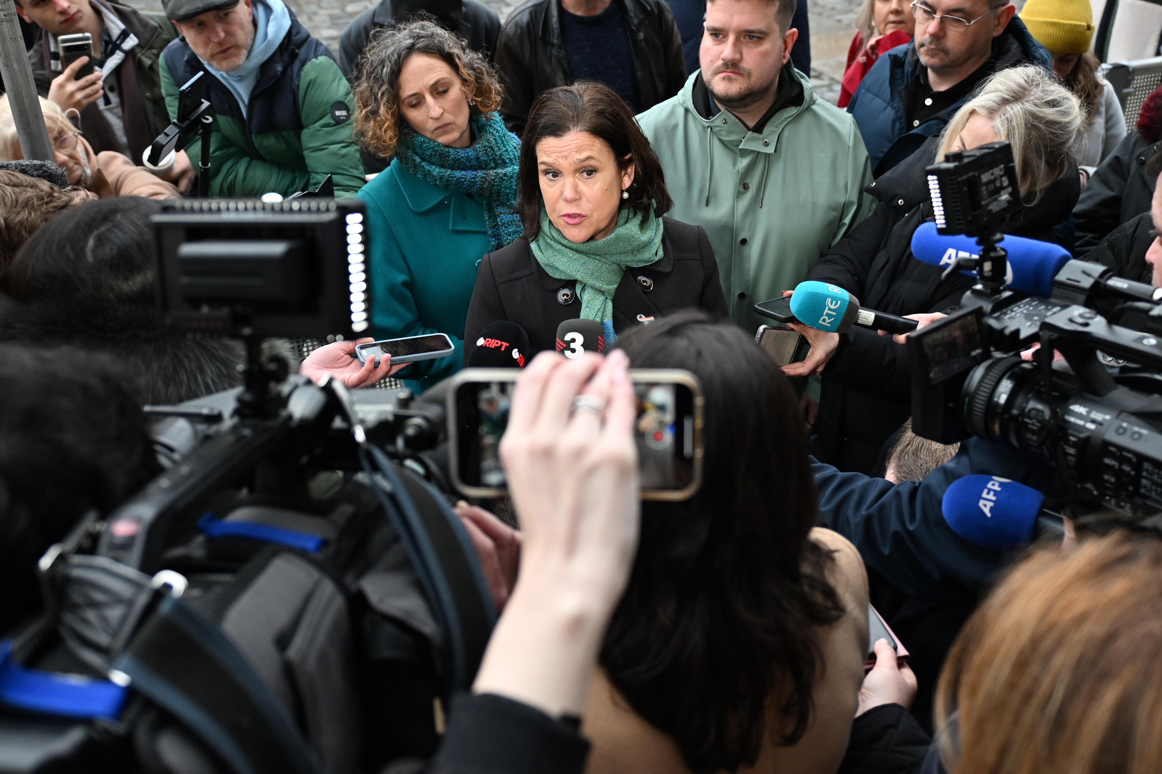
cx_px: 581
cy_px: 387
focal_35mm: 36
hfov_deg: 53.1
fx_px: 1162
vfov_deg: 36.9
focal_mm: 24
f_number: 2.8
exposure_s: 1/640
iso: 1000
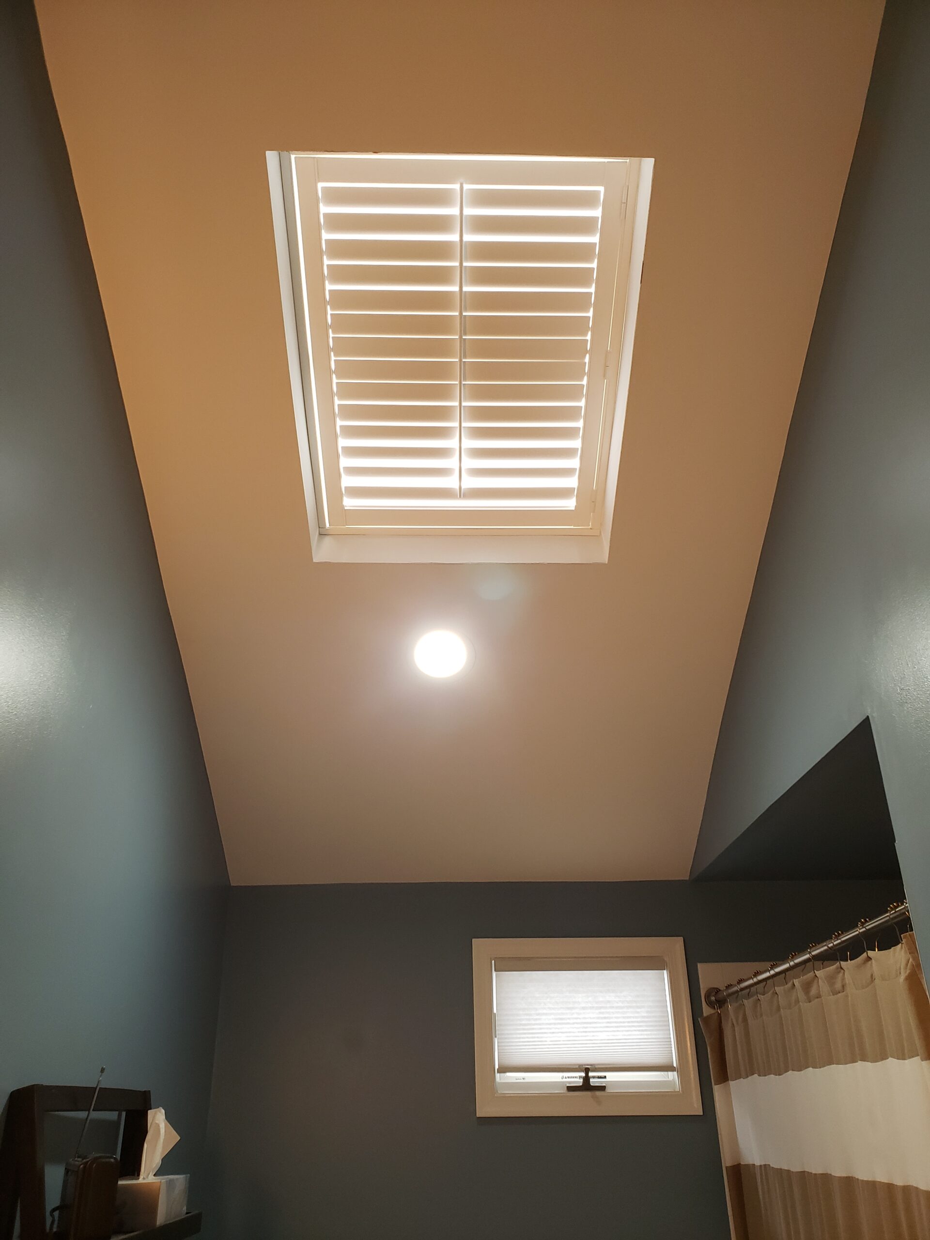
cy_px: 620
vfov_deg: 67.3
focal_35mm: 26
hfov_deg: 53.1
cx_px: 465
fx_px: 931
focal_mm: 4.3
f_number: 2.4
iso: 250
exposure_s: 1/60
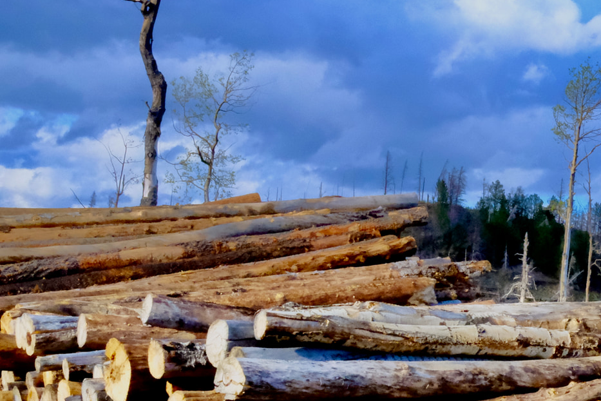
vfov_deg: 11.3
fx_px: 2003
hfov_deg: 16.2
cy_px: 386
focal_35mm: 120
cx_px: 783
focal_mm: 23
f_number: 16
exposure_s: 1/500
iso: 3200
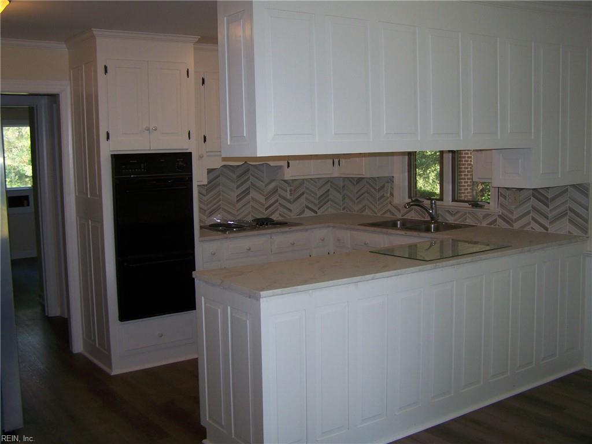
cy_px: 222
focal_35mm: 38
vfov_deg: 37.7
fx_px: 650
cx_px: 296
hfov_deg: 49.0
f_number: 2.8
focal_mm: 6.3
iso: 80
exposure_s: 1/60
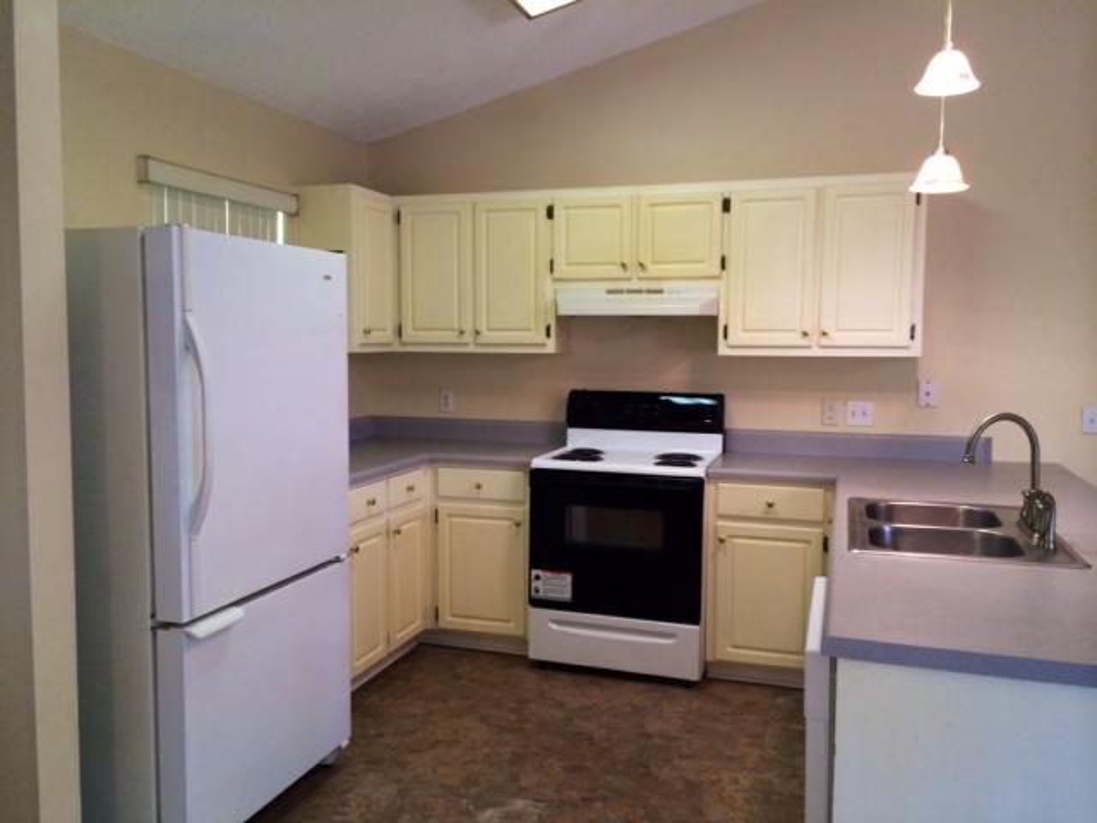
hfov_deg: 60.0
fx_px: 951
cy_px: 412
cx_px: 548
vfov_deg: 46.8
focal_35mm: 30
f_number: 2.2
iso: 80
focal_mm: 4.12
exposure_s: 1/30
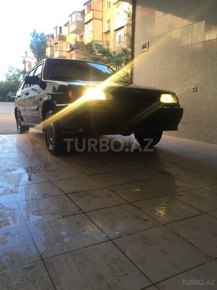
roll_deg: -1.5
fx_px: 242
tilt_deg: -9.9
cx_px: 108
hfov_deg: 48.2
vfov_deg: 61.7
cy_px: 145
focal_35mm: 29
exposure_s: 1/100
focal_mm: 4.15
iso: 50
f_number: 2.2
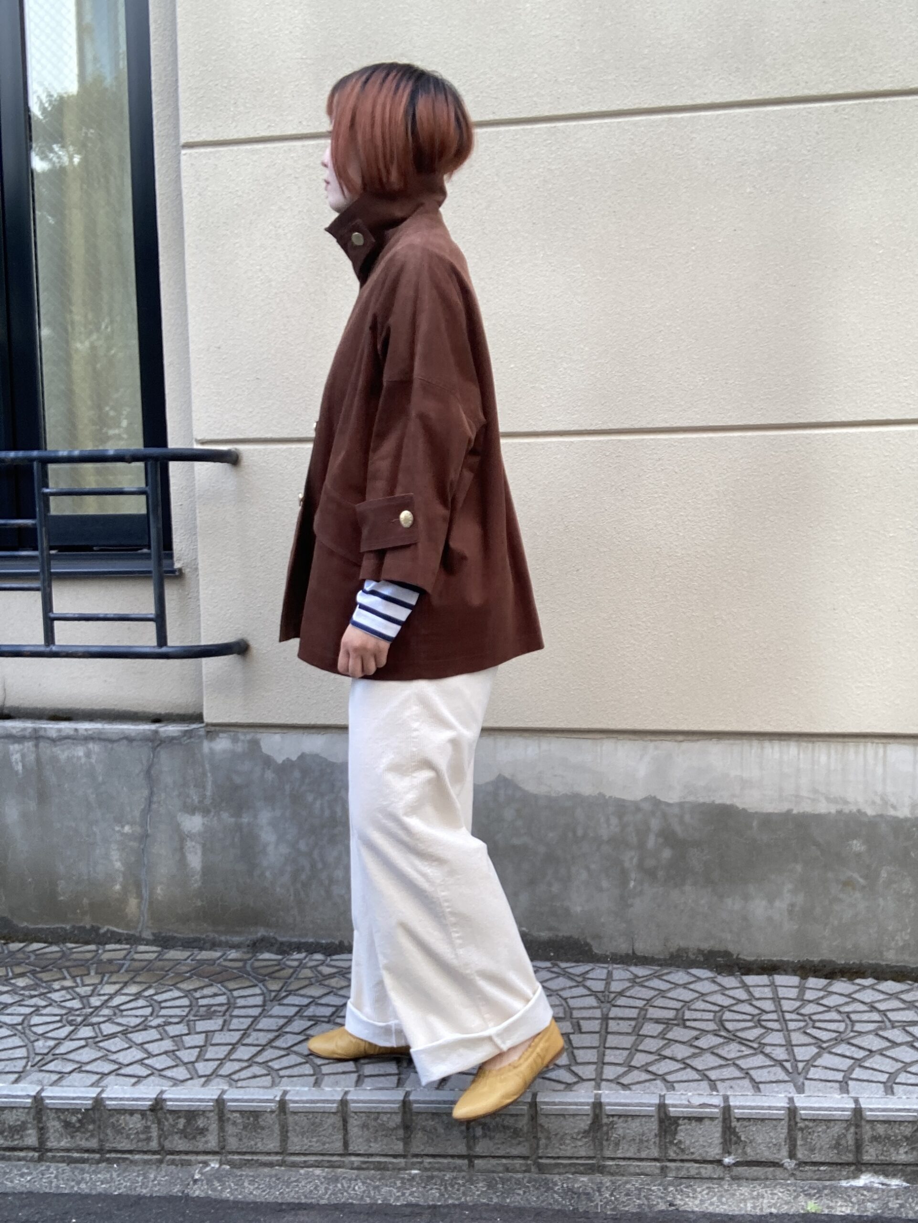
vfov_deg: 56.8
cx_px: 459
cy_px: 612
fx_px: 1130
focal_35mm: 32
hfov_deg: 44.2
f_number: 2.2
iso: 40
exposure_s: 1/121
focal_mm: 2.87
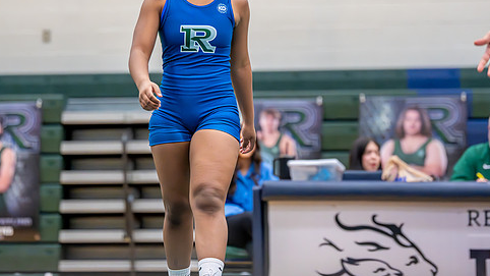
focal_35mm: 184
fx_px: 2390
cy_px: 61
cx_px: 214
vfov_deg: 6.6
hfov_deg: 11.7
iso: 5000
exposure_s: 1/1000
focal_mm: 118
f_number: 2.8
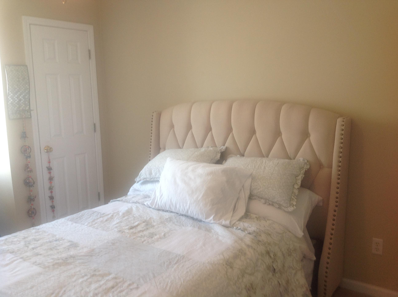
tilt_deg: -9.7
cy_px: 148
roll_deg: -0.2
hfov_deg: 52.7
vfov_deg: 40.6
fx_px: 402
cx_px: 199
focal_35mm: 35
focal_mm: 4.28
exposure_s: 1/15
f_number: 2.4
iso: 50
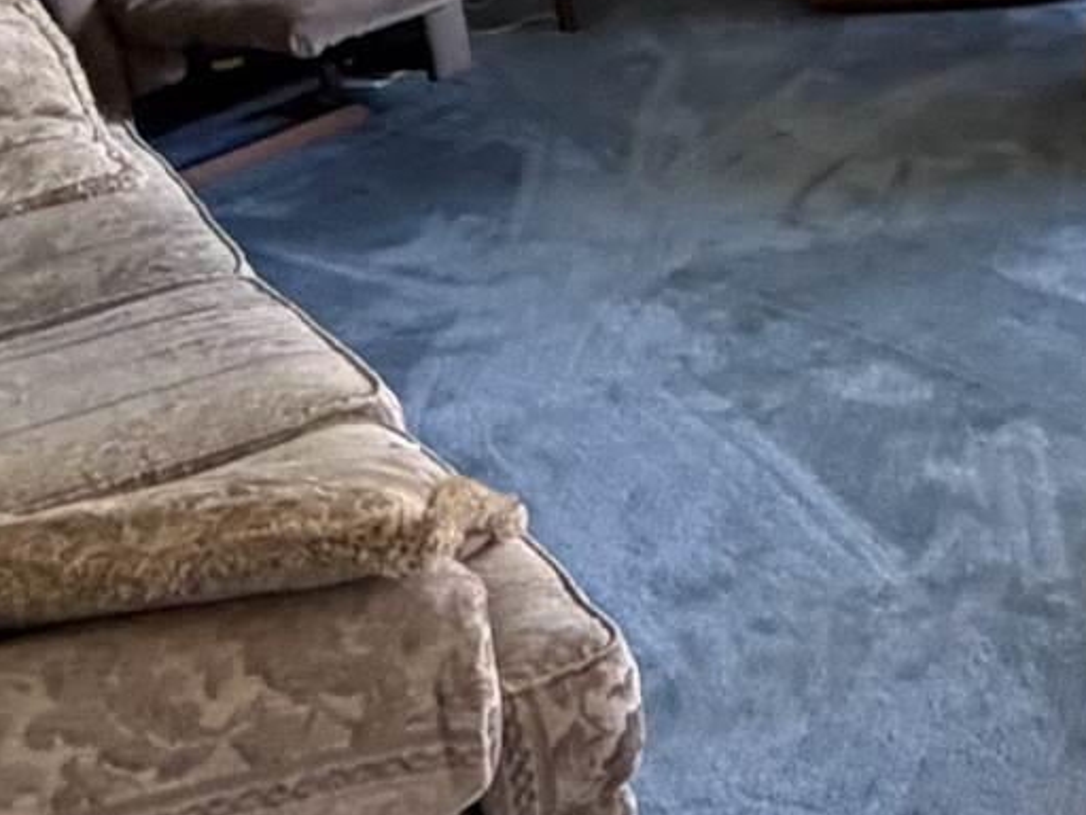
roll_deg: +1.8
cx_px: 1557
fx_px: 2635
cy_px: -204
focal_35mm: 84
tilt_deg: -12.1
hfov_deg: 20.4
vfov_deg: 16.7
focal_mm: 2.22
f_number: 2.2
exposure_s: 1/60
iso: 320
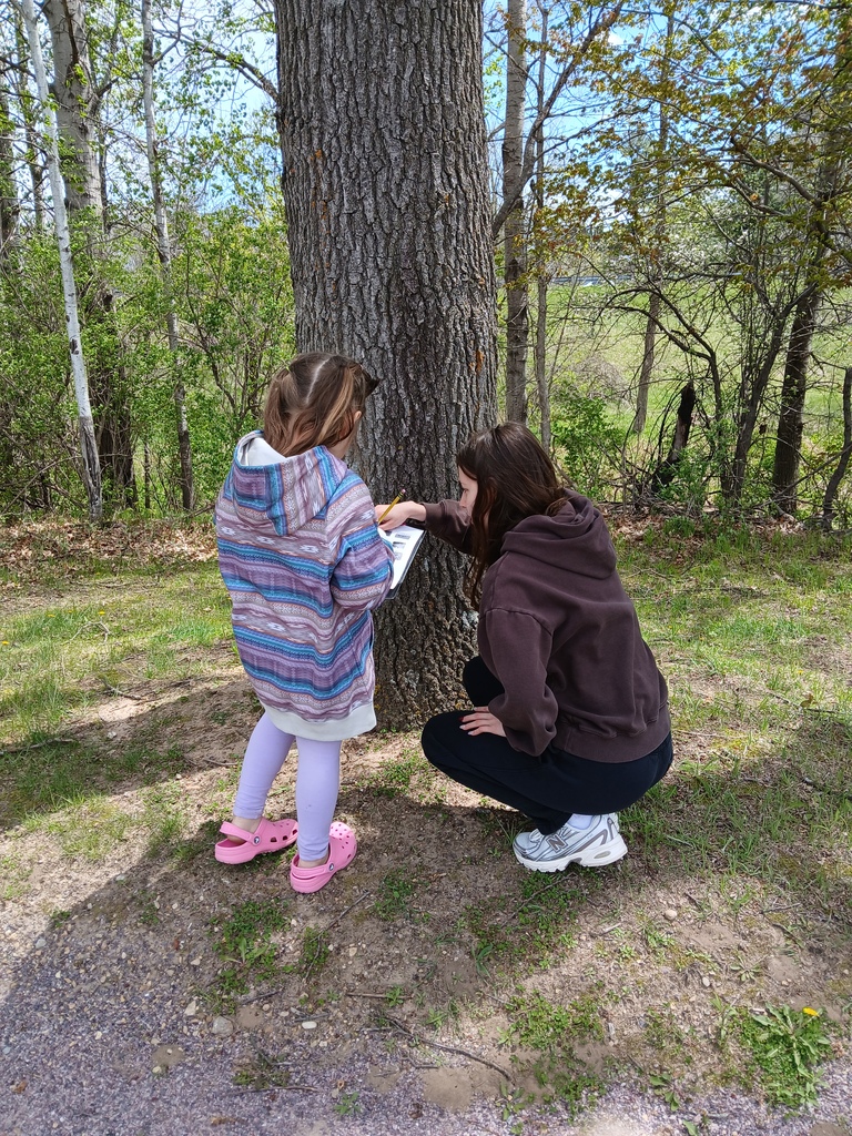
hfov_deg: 53.1
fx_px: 853
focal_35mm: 26
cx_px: 426
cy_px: 568
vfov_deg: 67.3
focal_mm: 3.98
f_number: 1.8
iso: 20
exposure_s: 1/195
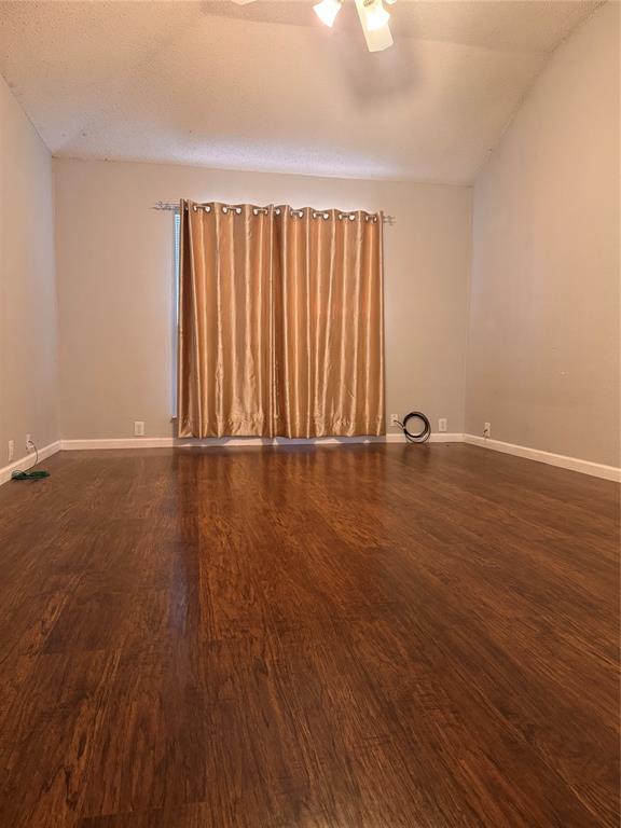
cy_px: 414
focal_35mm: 24
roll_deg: -0.4
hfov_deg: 56.8
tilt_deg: -4.1
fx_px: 574
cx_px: 310
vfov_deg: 71.6
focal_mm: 6.76
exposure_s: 1/60
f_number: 1.78
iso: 500
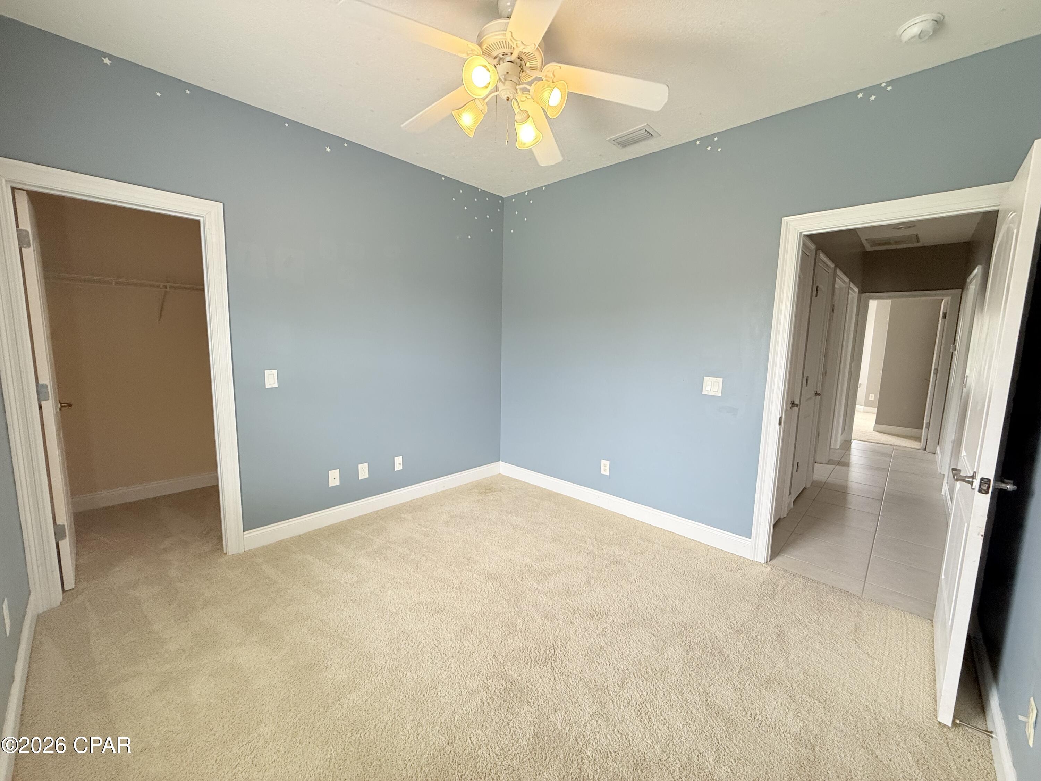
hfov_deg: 102.1
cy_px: 390
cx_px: 520
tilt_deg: -6.0
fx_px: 421
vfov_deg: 85.7
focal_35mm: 14
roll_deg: -1.5
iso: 160
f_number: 2.2
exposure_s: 1/120
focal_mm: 2.22
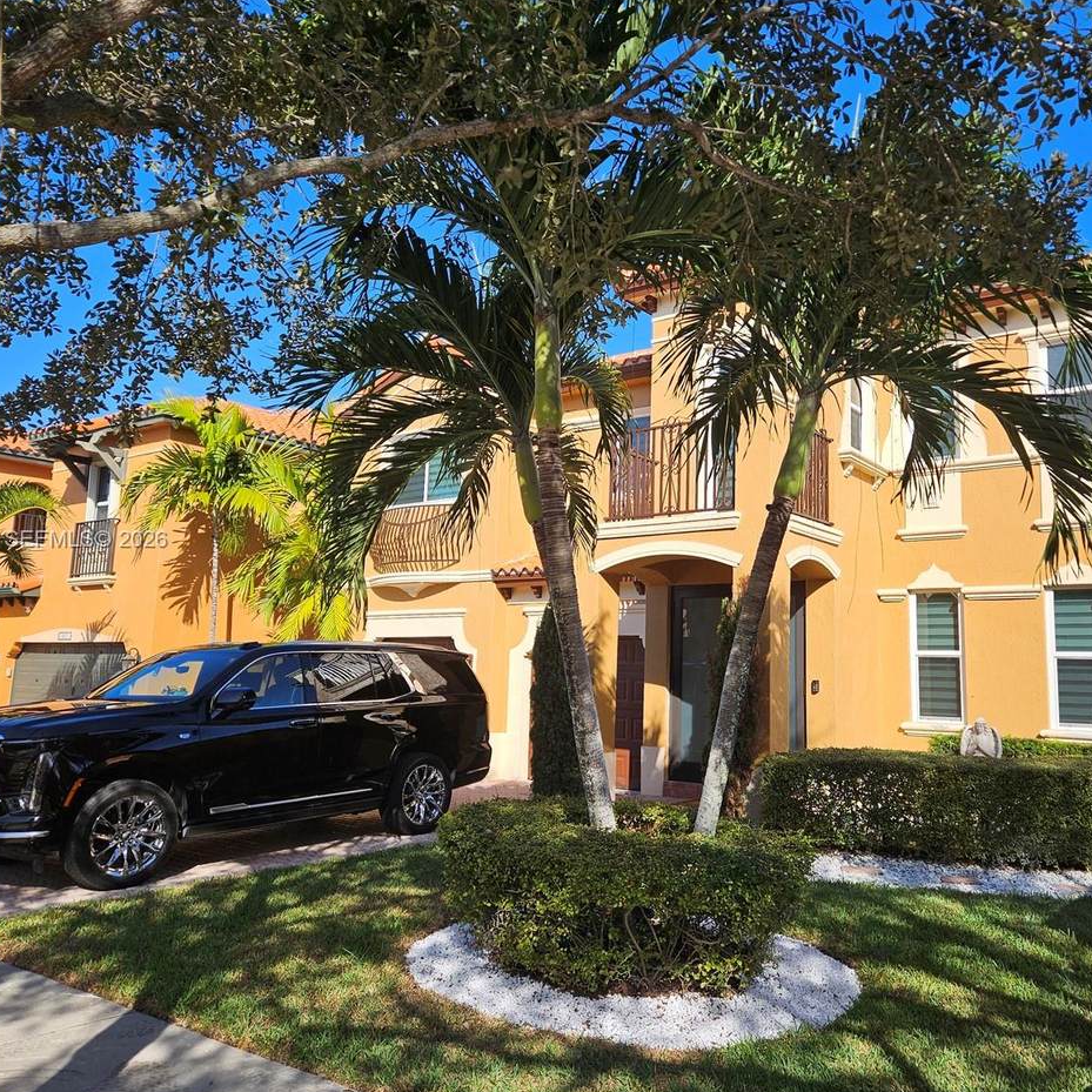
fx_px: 999
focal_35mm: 28
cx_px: 627
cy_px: 541
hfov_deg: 57.1
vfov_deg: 57.3
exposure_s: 1/1542
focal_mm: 5.4
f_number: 1.8
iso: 25
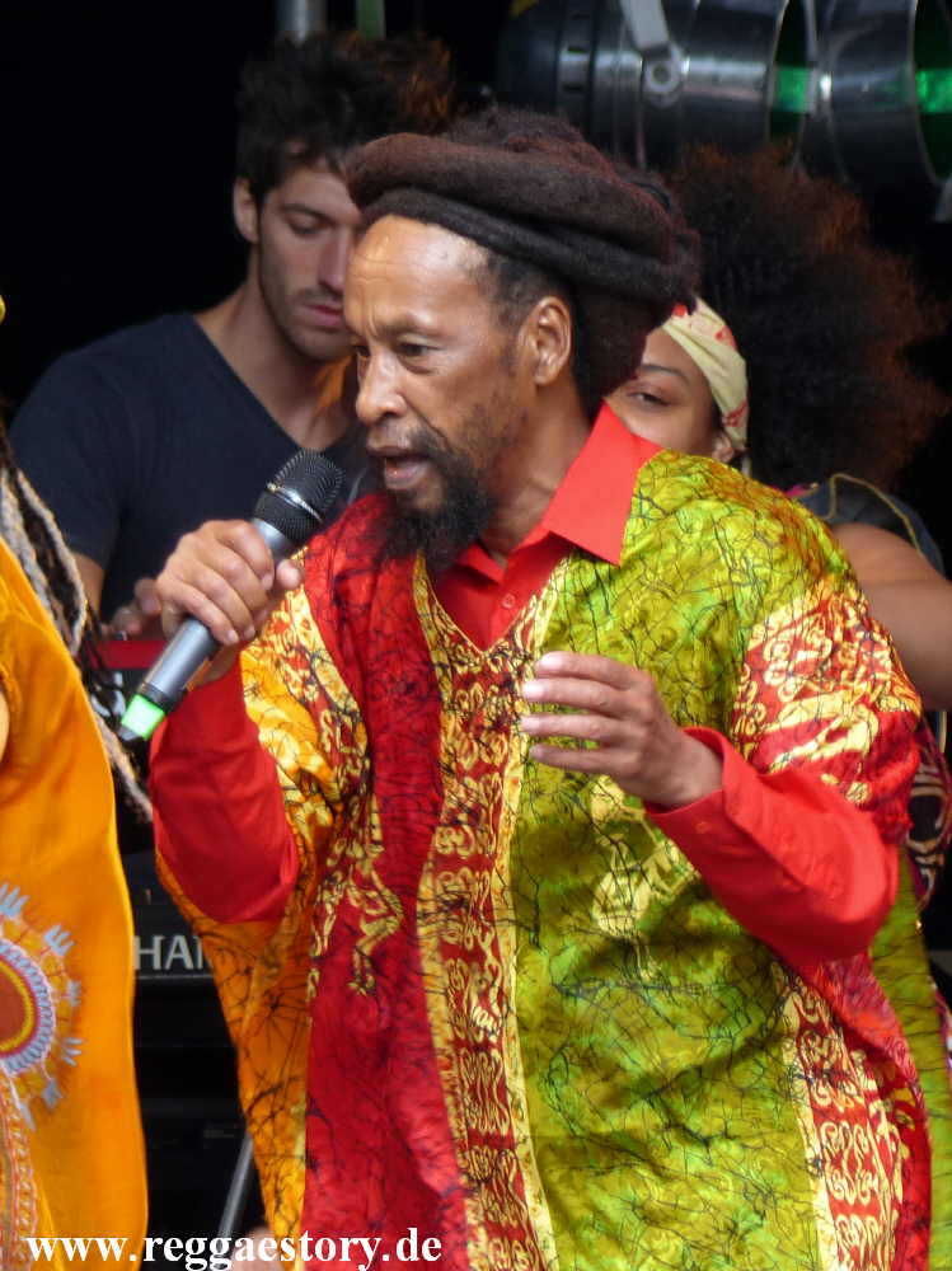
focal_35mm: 529
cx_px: 476
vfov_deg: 3.7
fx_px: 19414
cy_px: 636
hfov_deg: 2.8
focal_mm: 95.2
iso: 100
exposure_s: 1/125
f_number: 3.2
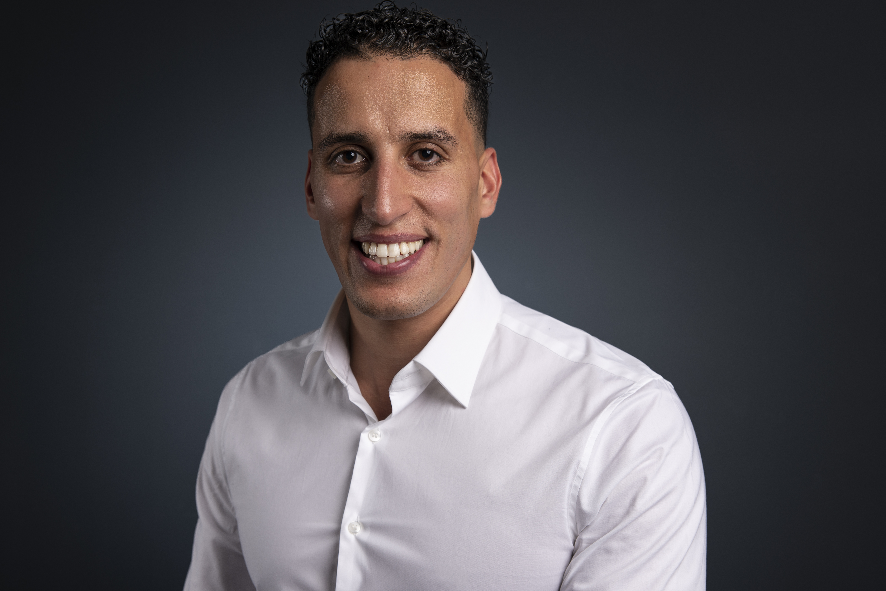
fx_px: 1280
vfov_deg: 26.0
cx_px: 443
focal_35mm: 52
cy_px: 296
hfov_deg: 38.2
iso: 100
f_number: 7.1
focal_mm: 52
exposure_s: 1/100
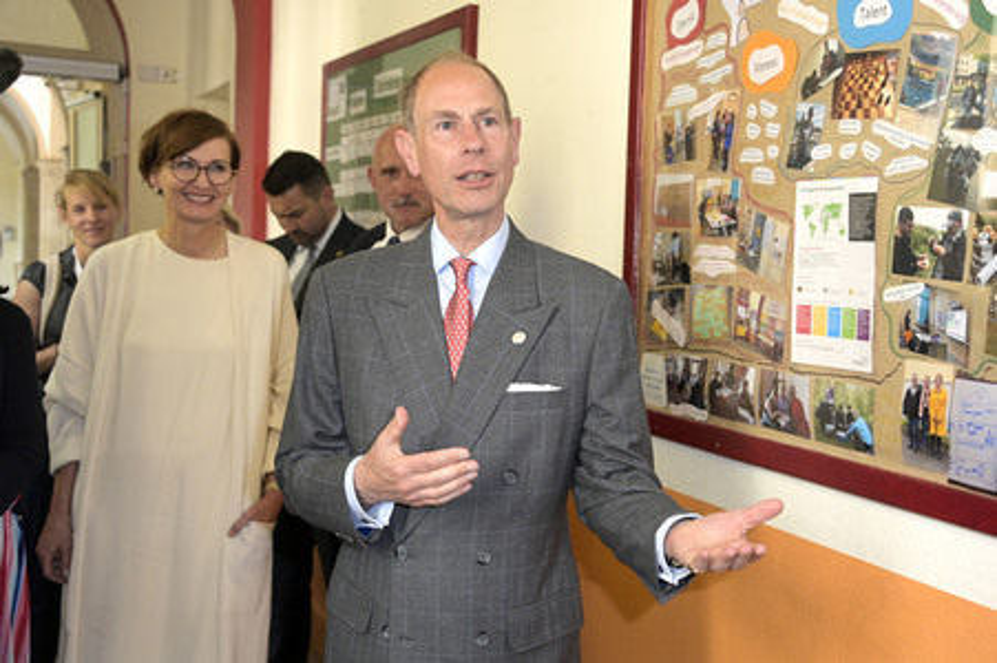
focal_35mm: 48
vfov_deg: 28.0
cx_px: 498
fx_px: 1328
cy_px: 332
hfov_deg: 41.1
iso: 3200
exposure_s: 1/200
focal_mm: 48
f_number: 5
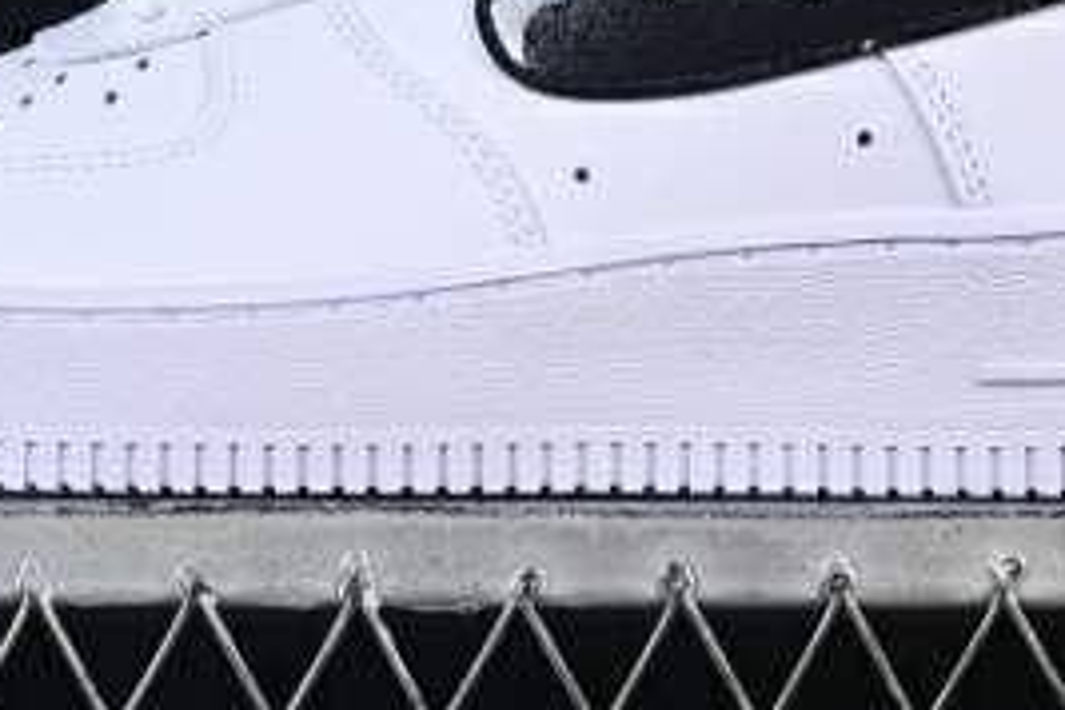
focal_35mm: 205
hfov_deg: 10.0
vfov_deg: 6.7
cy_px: -108
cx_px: 566
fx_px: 6064
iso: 160
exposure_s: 1/100
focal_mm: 50
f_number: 8
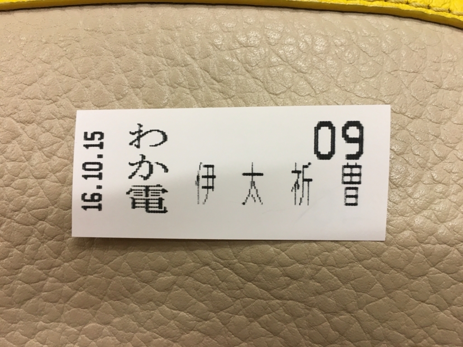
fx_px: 388
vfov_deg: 48.2
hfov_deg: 61.7
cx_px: 232
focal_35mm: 29
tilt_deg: -82.8
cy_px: 174
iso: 64
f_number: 2.2
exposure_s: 1/30
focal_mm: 4.15
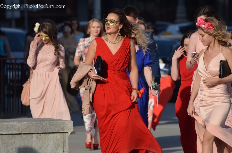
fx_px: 2894
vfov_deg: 3.0
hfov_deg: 4.6
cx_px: 116
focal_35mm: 450
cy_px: 76
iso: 400
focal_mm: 300
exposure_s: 1/2000
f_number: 5.6
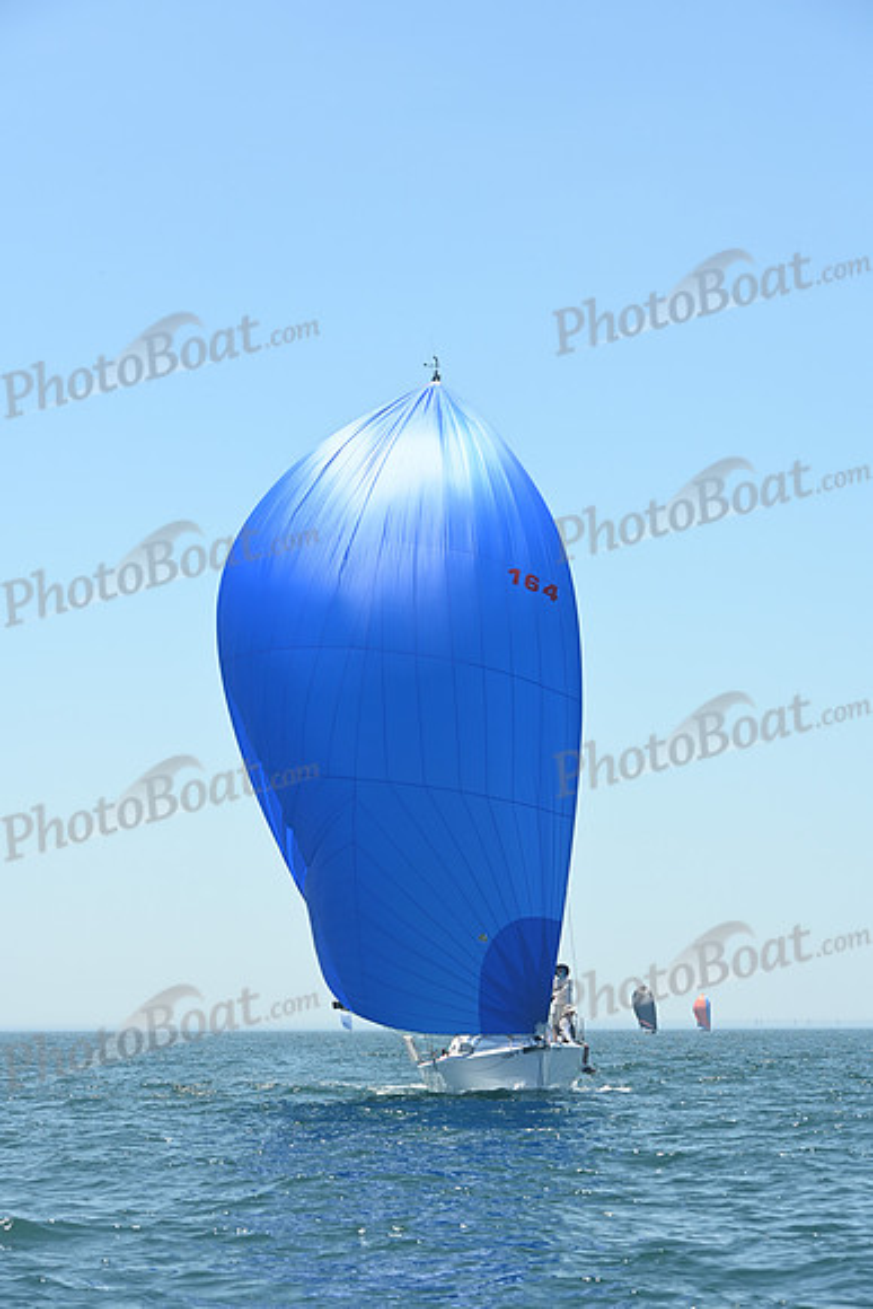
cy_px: 654
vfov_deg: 20.4
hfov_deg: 13.7
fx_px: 3635
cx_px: 436
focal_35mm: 100
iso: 320
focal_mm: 100
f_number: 7.1
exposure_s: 1/1000
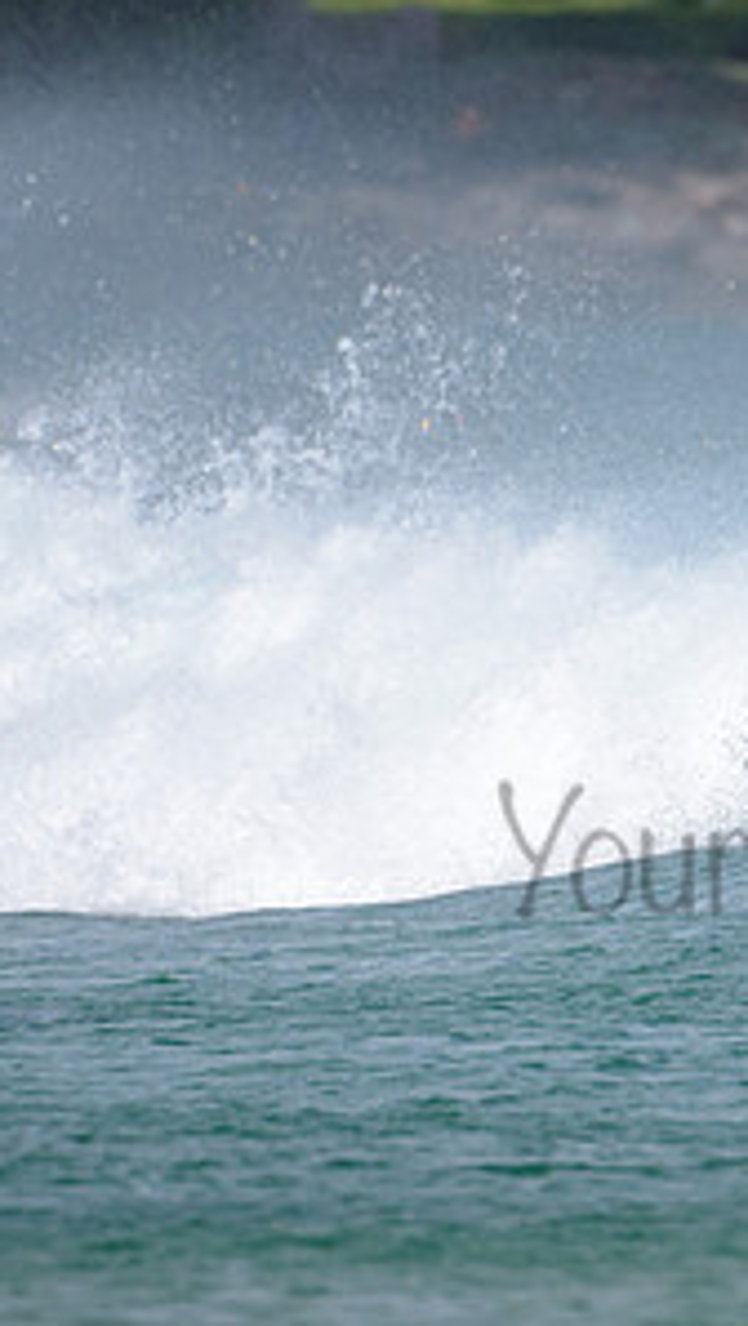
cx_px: 682
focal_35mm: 1250
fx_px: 44001
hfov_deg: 1.0
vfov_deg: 1.7
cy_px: 618
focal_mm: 500
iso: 140
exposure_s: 1/2000
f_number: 5.6
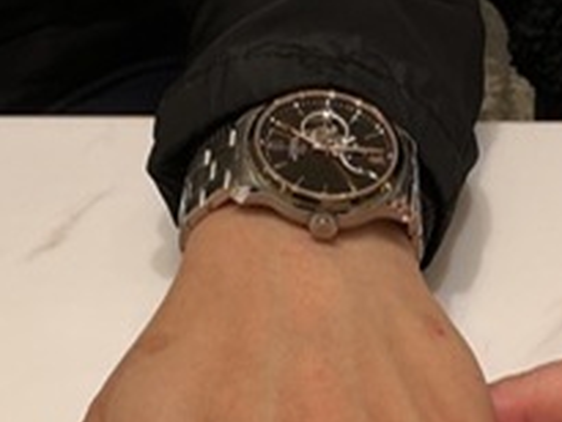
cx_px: 504
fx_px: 1381
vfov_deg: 16.2
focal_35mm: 85
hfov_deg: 22.5
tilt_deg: -54.3
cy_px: 584
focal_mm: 3
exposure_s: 1/232
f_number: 1.8
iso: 20
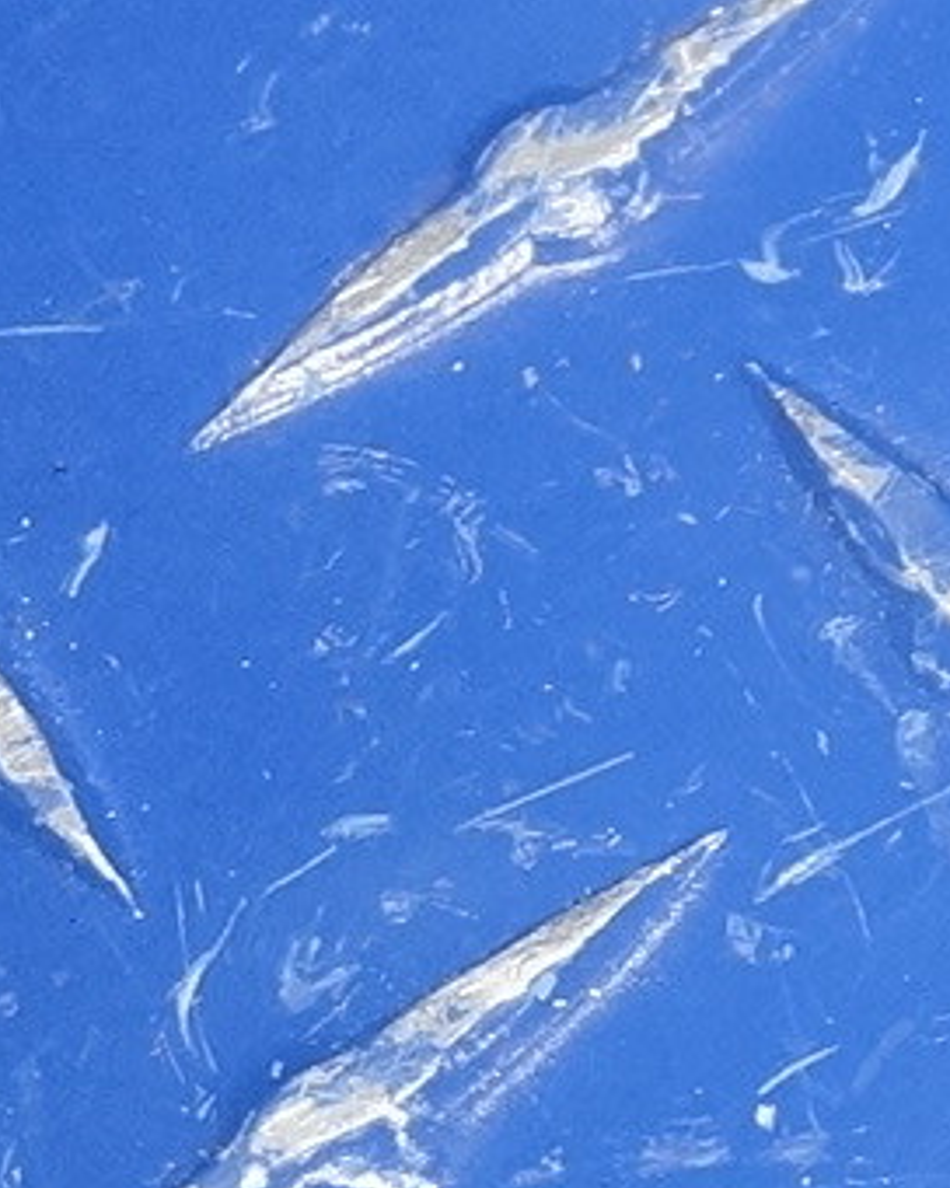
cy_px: -465
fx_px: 10311
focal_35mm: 293
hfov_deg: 4.7
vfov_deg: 6.5
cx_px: 4062
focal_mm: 29
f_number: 5.6
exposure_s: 1/100
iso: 800
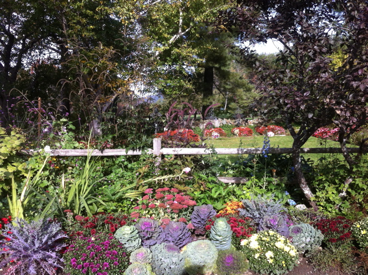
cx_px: 184
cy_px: 138
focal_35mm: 35
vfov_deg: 40.6
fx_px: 372
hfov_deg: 52.7
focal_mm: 3.85
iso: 80
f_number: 2.8
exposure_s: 1/377
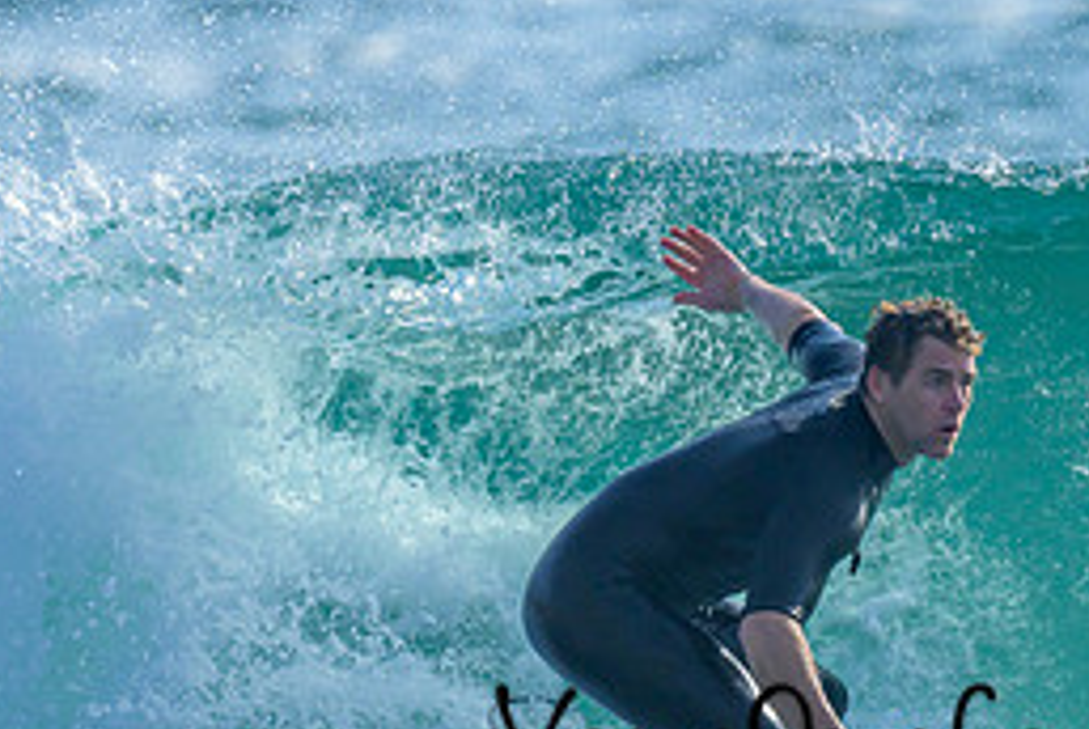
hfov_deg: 0.8
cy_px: 561
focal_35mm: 2479
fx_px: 75074
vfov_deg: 0.6
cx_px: 900
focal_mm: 800
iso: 320
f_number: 6.3
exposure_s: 1/2000
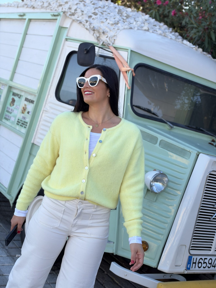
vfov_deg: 39.7
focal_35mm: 48
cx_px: 108
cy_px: 144
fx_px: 399
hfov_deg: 30.3
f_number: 1.8
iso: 64
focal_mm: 6.93
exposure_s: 1/1091
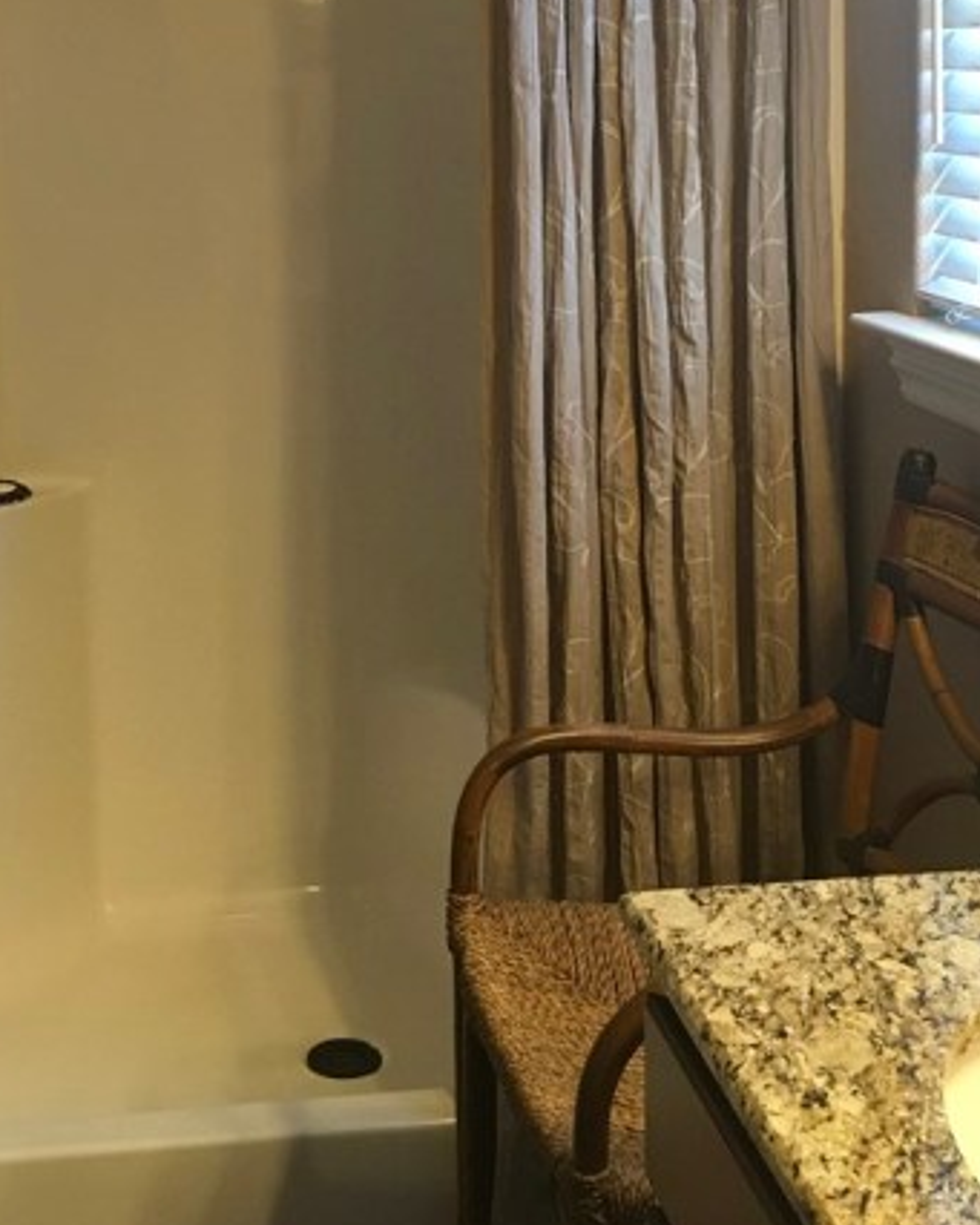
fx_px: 1848
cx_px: 296
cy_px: 164
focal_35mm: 51
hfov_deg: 29.4
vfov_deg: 34.9
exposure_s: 1/30
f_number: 2.2
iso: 125
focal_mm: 4.15
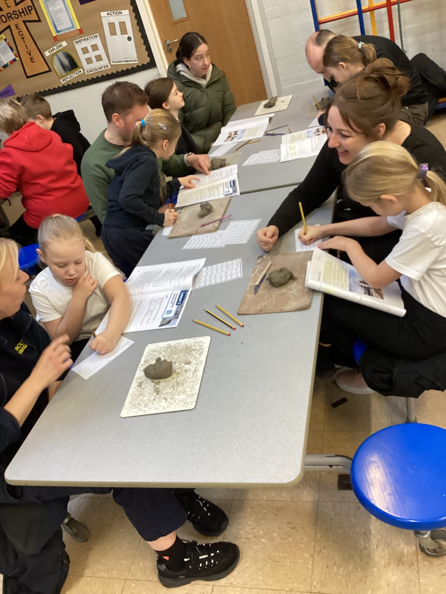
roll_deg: +18.5
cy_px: 297
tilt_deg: -33.0
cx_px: 223
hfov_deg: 45.4
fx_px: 533
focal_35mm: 31
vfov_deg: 58.4
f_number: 2.4
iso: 160
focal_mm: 3.3
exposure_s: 1/50
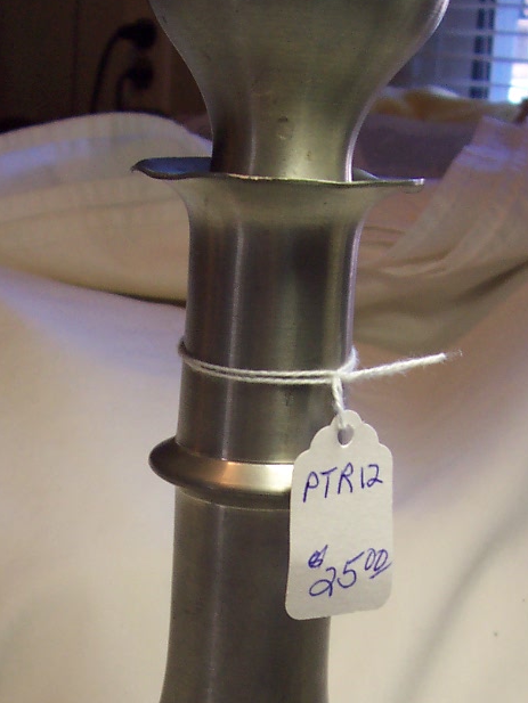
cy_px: 594
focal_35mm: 72
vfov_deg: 26.4
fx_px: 1464
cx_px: 198
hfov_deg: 20.4
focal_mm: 5.6
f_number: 2.8
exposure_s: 1/60
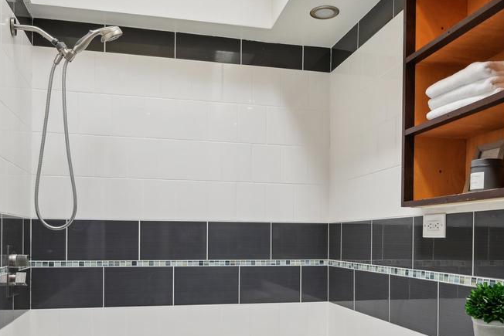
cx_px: 261
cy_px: 234
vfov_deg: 39.3
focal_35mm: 33
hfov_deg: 57.2
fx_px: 462
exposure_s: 1/60
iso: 400
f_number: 8
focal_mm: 21
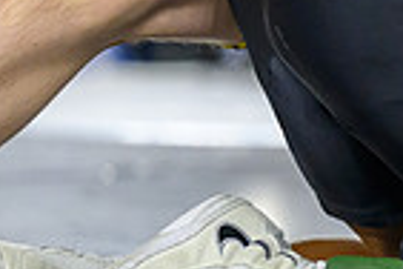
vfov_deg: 2.9
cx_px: 1059
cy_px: 174
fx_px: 5373
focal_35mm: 480
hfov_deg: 4.2
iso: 2000
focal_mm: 89
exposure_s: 1/1000
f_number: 2.8
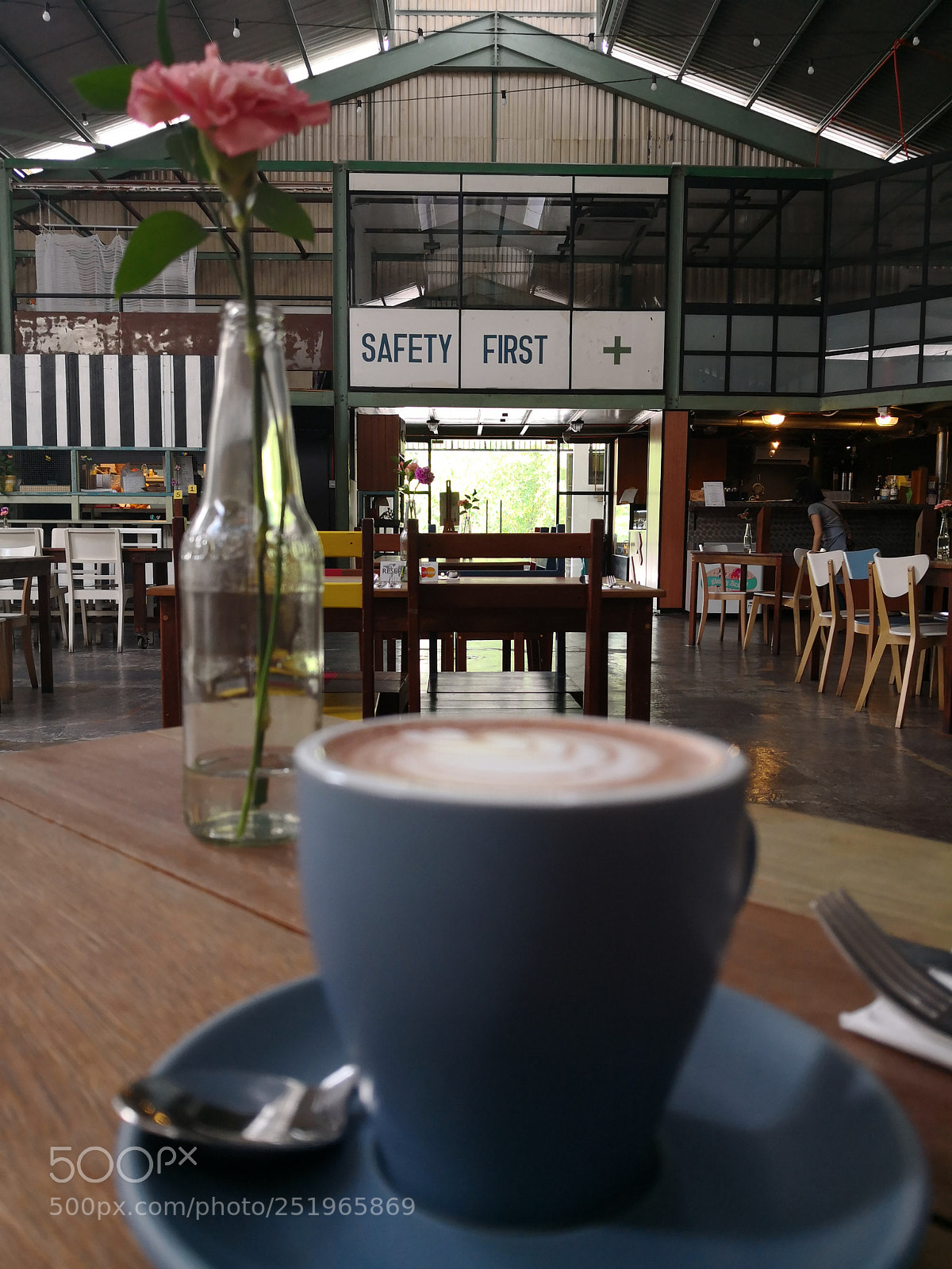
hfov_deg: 51.4
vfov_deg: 65.3
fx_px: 990
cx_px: 476
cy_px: 634
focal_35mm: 27
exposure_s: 1/50
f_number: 1.6
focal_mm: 3.95
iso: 64
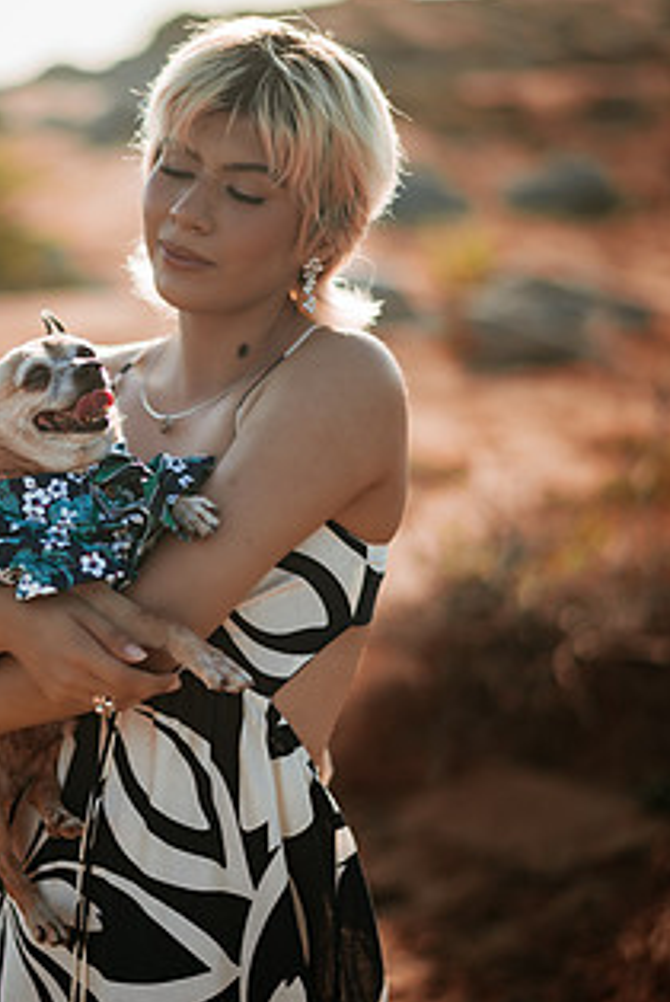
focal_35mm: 83
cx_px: 211
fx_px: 2312
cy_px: 523
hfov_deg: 16.4
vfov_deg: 24.4
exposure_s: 1/5000
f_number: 1.4
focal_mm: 58
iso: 100
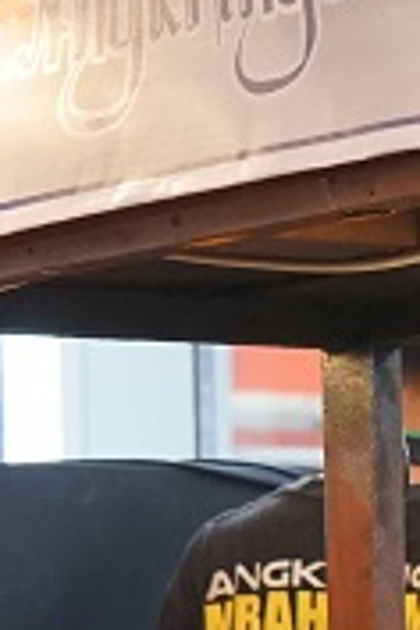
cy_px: 749
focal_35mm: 250
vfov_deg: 8.2
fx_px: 4375
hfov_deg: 5.5
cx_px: 555
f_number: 4.5
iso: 2000
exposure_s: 1/160
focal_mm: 46
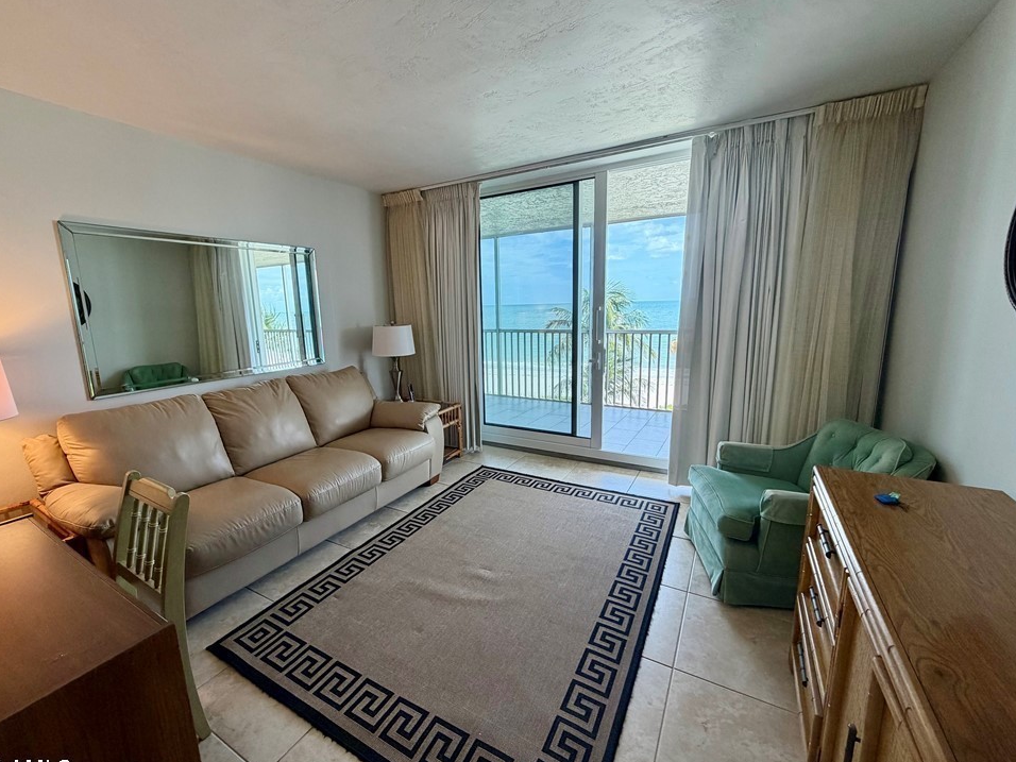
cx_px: 482
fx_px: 440
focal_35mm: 15
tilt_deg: -9.4
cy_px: 378
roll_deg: +2.0
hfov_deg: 98.1
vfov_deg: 81.7
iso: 125
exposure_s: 1/120
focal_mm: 2.22
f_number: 2.2
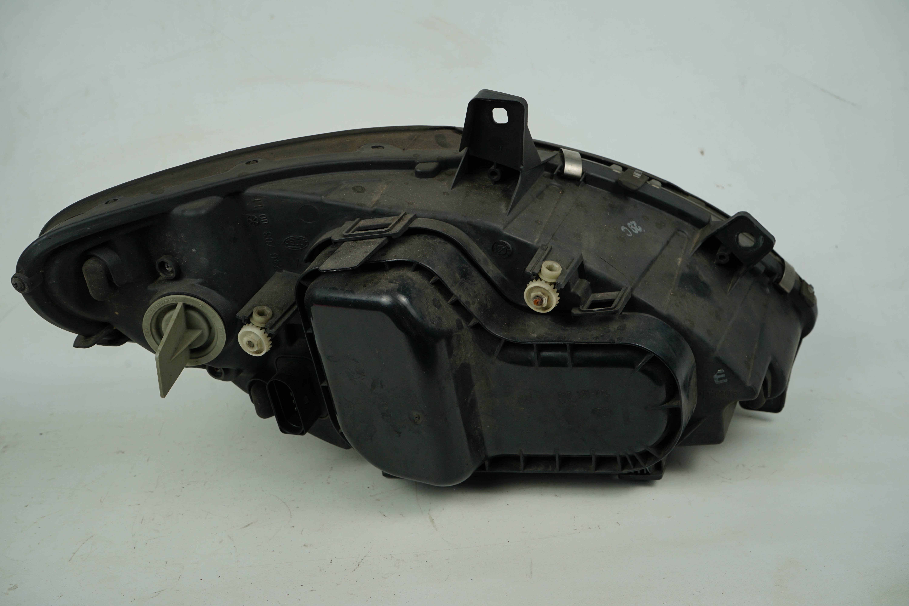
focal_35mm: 37
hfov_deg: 51.9
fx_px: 934
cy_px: 303
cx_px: 454
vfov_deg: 35.9
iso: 200
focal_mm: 37
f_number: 9
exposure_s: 1/200
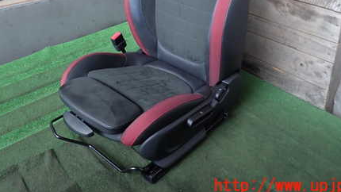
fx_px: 344
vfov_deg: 29.8
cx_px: 155
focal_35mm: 38
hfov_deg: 52.7
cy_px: 17
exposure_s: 1/60
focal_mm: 4.5
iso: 125
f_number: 2
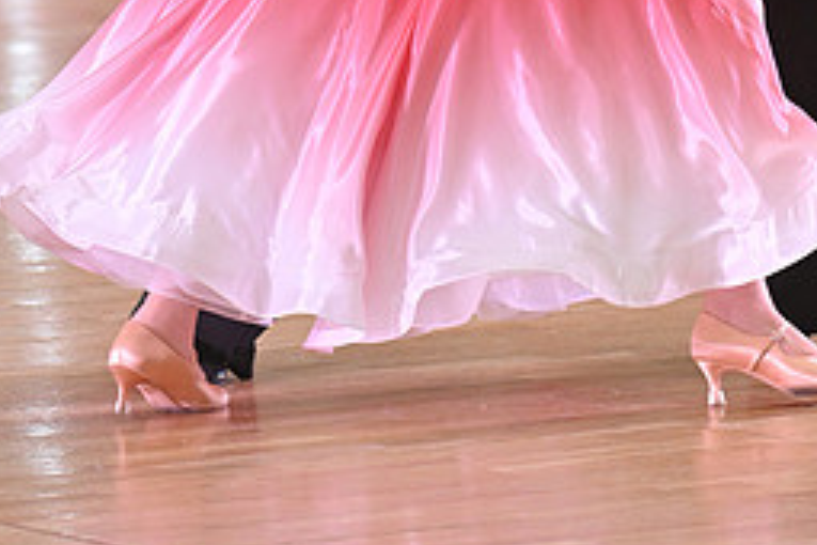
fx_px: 9554
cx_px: 441
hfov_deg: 4.9
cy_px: -221
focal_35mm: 421
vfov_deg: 3.3
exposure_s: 1/400
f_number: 5
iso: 3200
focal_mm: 185
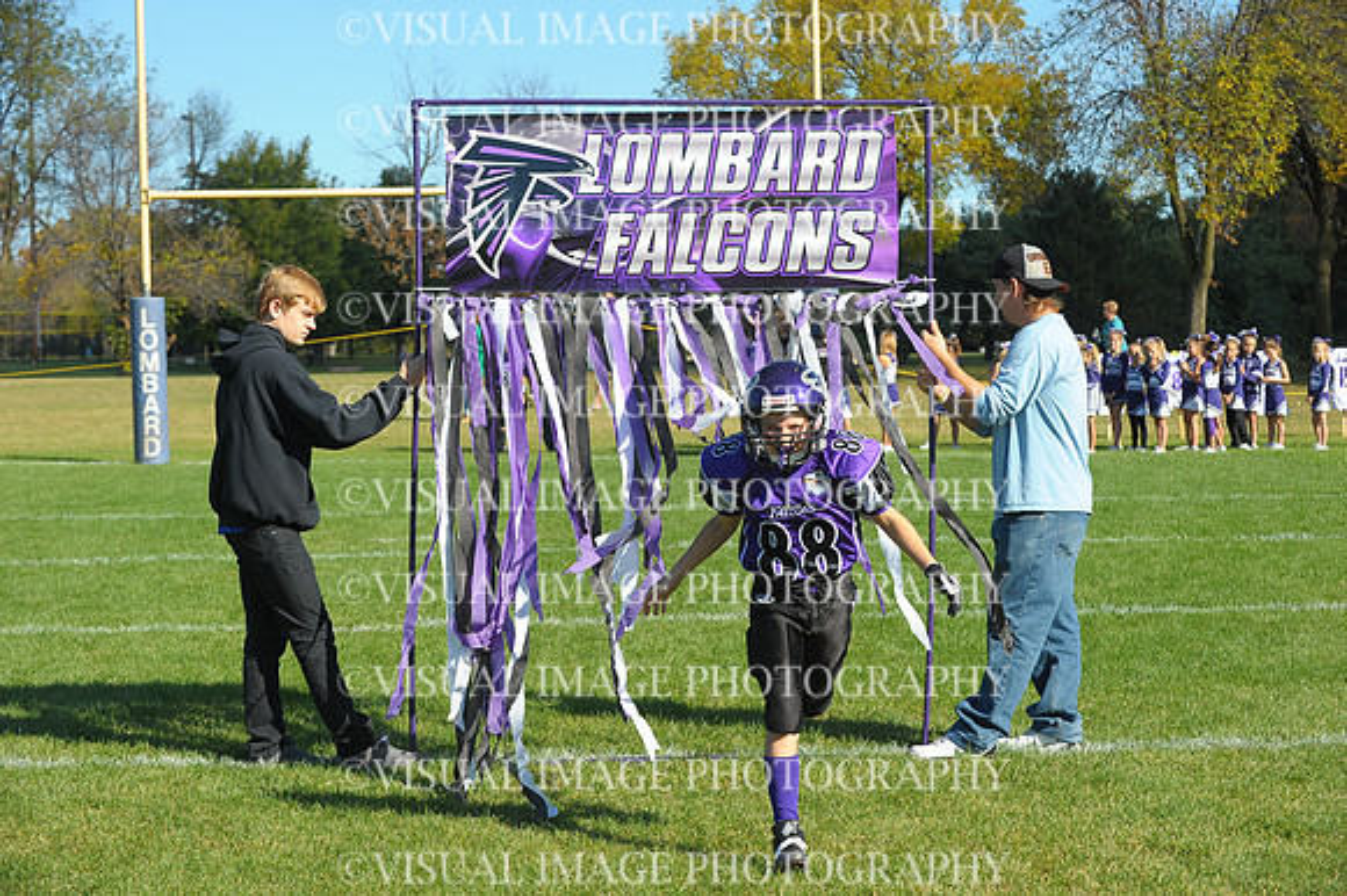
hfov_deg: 24.8
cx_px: 674
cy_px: 448
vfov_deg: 16.6
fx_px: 3066
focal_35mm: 82
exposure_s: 1/1000
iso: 400
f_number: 6.3
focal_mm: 82
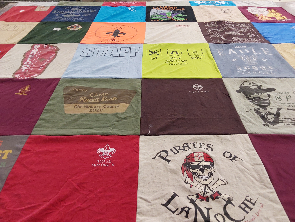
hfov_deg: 63.4
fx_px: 239
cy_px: 111
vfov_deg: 49.7
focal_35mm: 28
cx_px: 148
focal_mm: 2.91
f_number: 1.9
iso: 125
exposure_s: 1/50
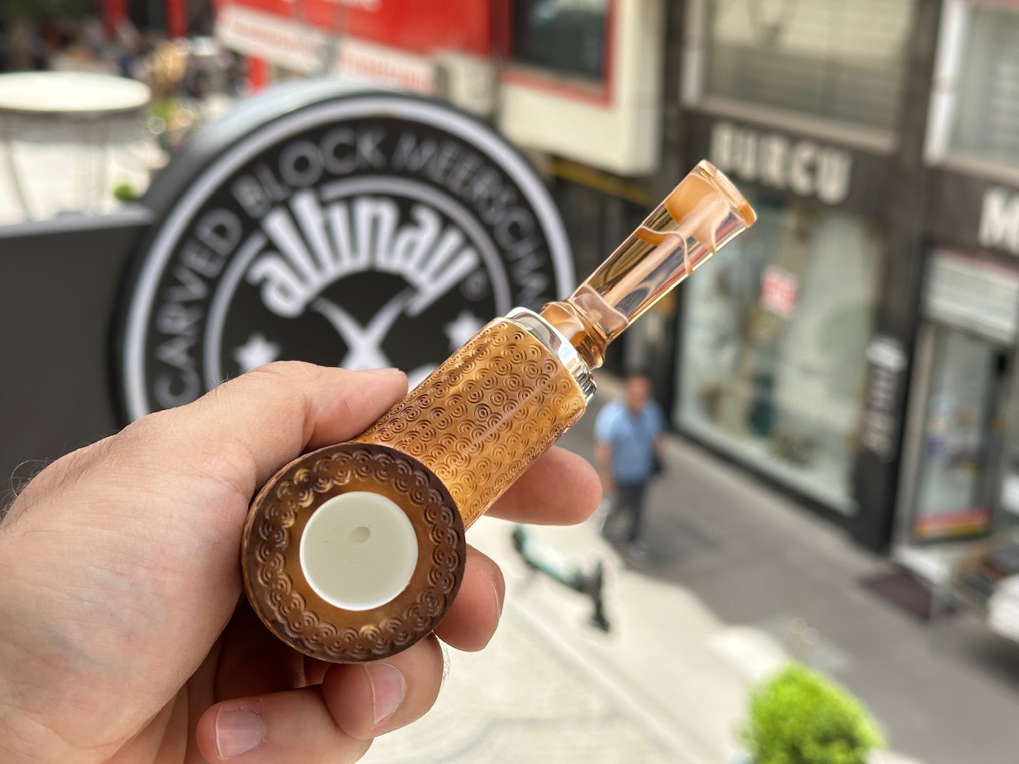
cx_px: 510
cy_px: 382
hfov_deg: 39.7
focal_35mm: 48
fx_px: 1413
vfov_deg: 30.3
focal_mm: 6.86
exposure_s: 1/1085
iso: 64
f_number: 1.78
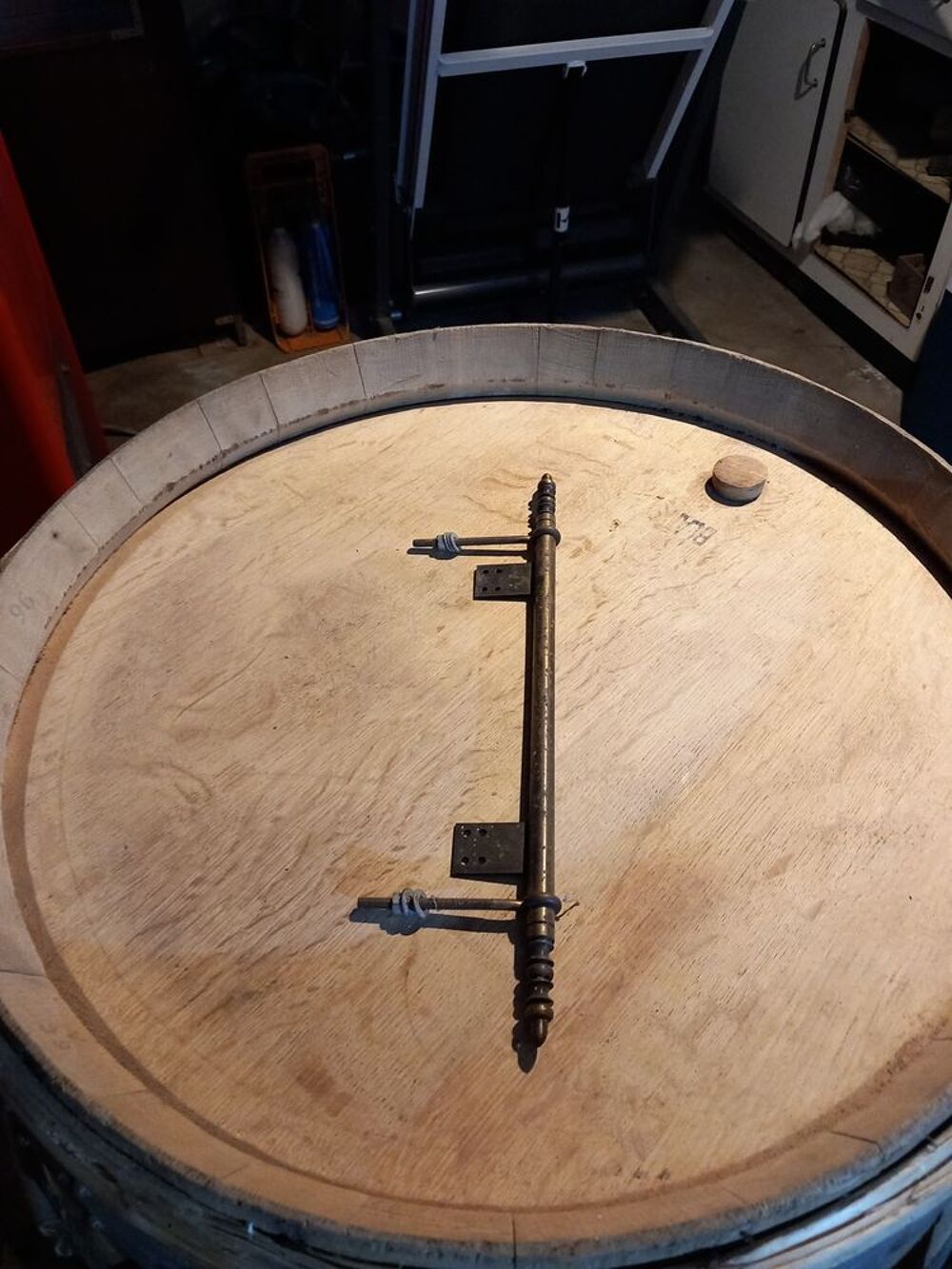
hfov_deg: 51.4
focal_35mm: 27
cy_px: 634
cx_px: 476
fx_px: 990
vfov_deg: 65.3
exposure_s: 1/25
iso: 400
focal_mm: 4
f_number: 1.8
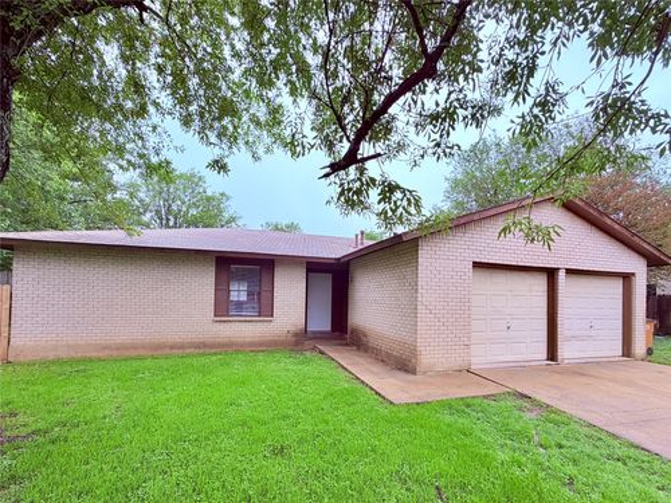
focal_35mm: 14
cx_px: 336
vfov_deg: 85.7
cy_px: 252
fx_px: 271
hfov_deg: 102.1
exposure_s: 1/522
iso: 40
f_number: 2.2
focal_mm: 2.22
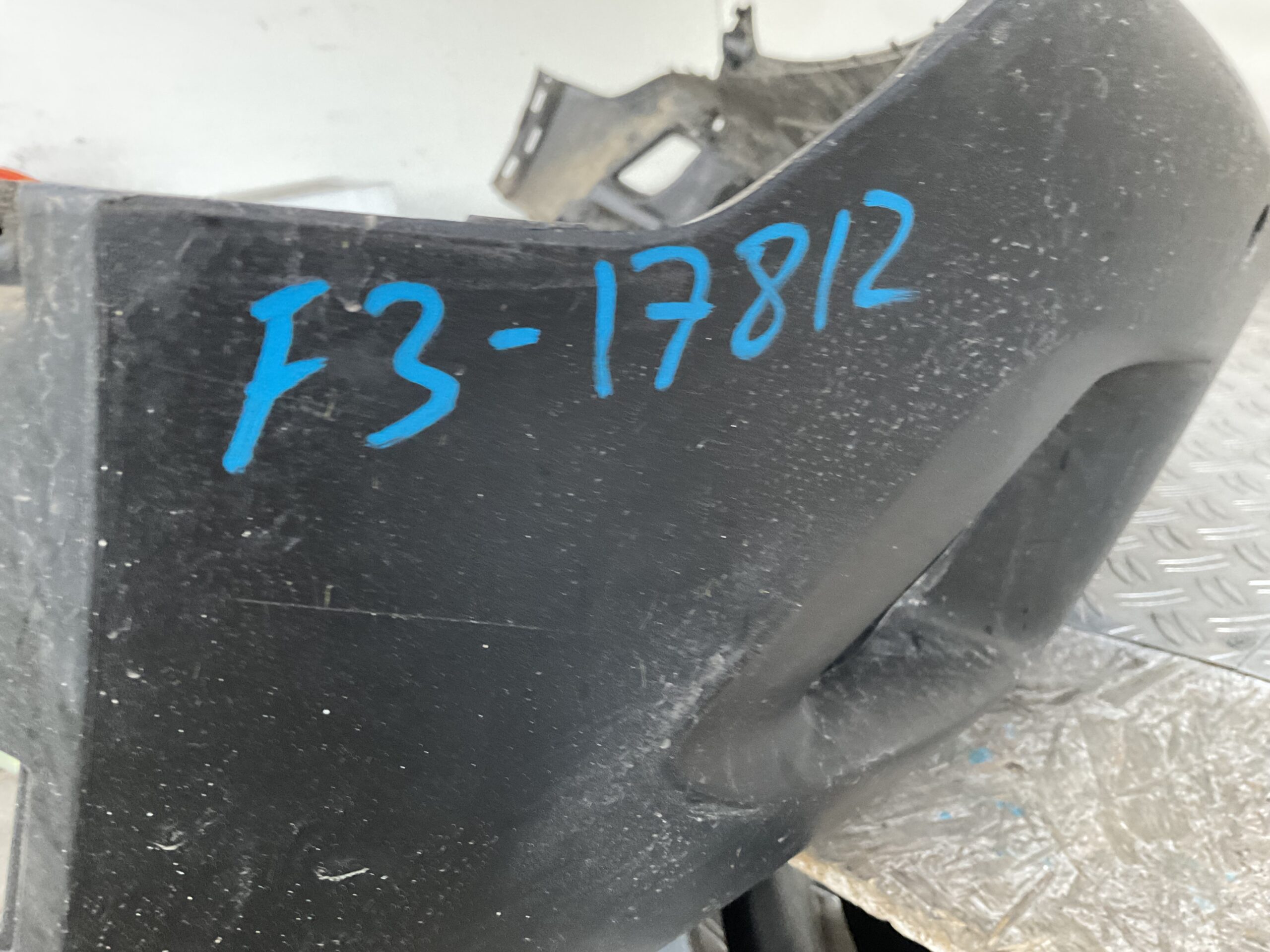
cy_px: 476
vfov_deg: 48.2
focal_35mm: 29
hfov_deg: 61.7
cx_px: 635
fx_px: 1064
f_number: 1.8
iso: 250
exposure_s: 1/60
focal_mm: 3
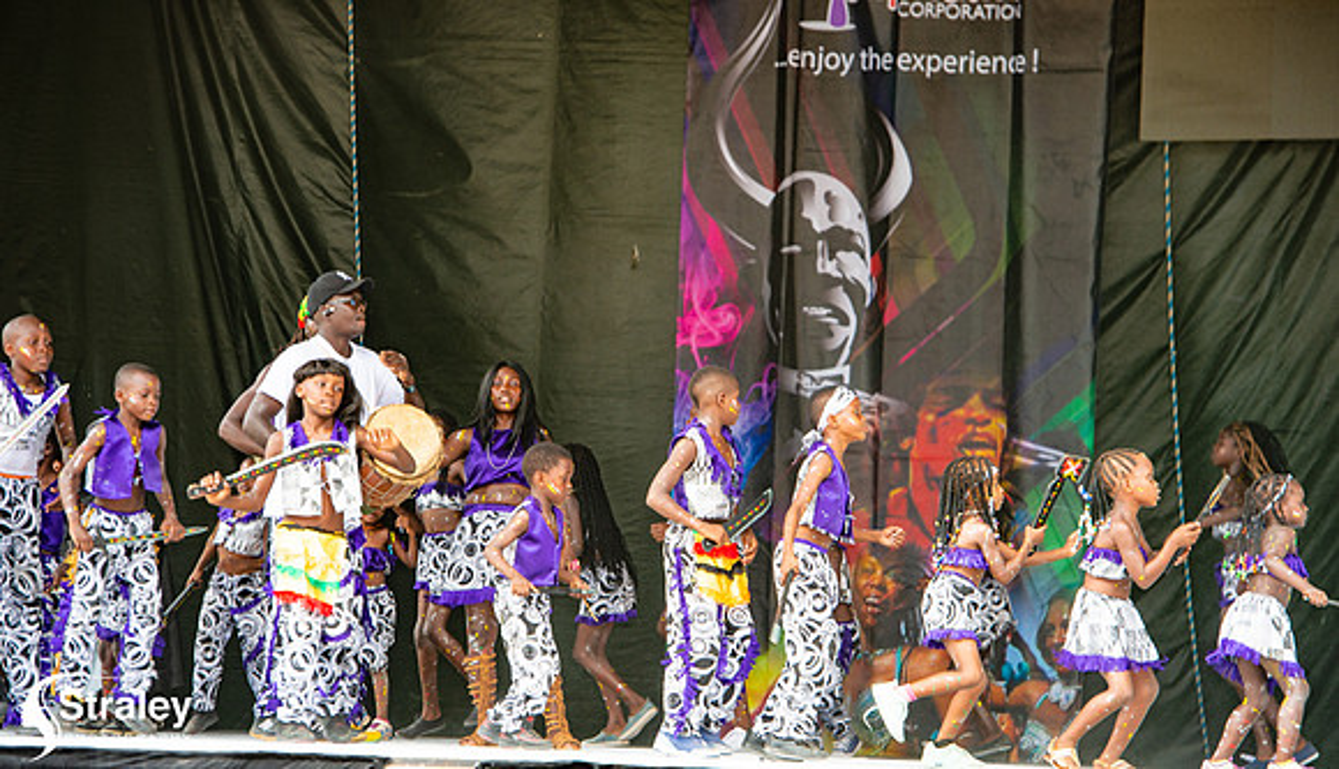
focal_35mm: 172
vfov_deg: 7.2
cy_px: 446
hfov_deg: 12.5
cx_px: 670
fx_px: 6134
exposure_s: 1/160
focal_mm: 165
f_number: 5.6
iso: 160
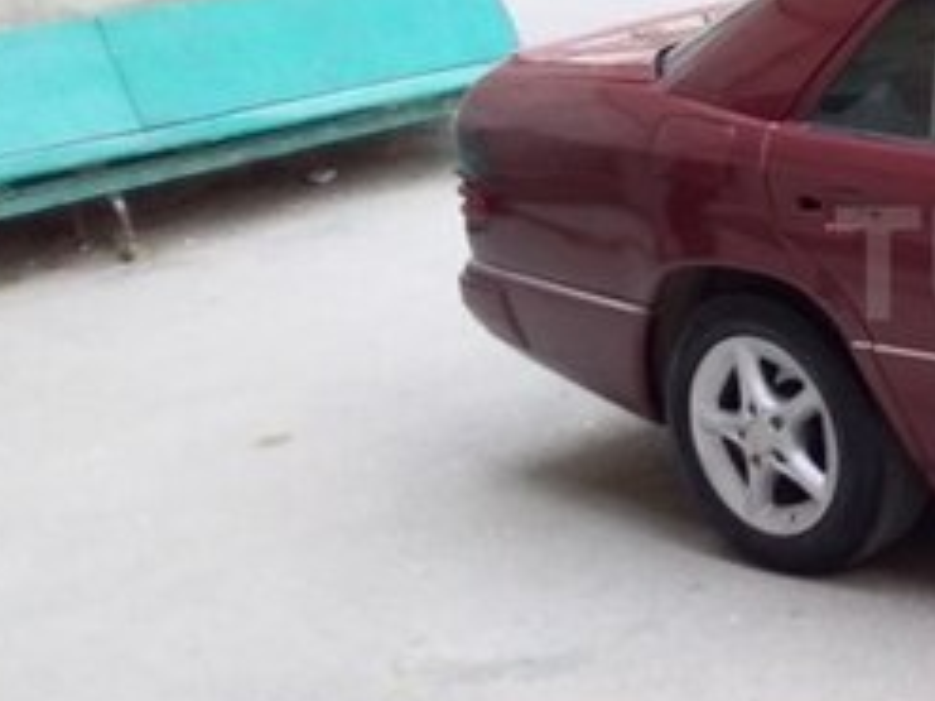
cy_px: 263
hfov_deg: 21.3
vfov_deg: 17.7
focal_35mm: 83
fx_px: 2241
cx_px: 1223
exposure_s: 1/50
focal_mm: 3.3
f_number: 2.2
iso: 64
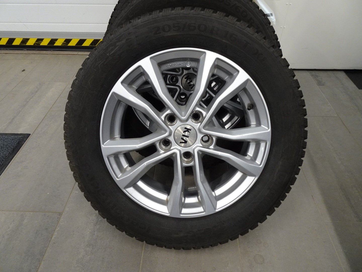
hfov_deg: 71.6
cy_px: 136
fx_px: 251
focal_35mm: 24
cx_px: 181
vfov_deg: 56.8
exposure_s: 1/30
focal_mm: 4.25
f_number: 3.5
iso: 320
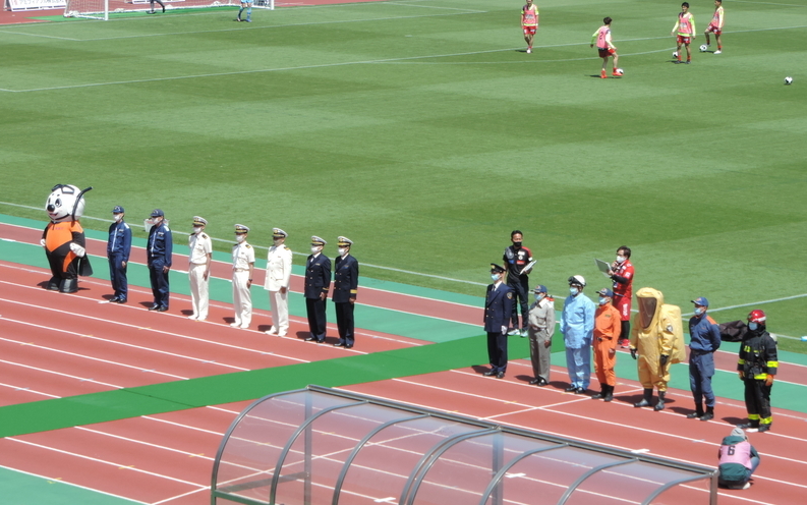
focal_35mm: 155
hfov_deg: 13.5
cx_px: 402
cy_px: 252
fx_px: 3410
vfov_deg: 8.5
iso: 80
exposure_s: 1/500
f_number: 4.4
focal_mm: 25.8
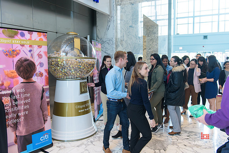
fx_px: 197
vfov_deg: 42.3
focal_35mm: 31
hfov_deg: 60.3
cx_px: 114
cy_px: 76
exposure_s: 1/200
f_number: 3.2
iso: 1000
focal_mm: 31
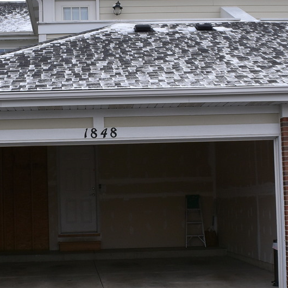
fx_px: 659
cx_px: 93
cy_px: 169
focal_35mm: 70
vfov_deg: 24.6
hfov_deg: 24.5
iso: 320
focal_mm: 18
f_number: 8
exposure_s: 1/500
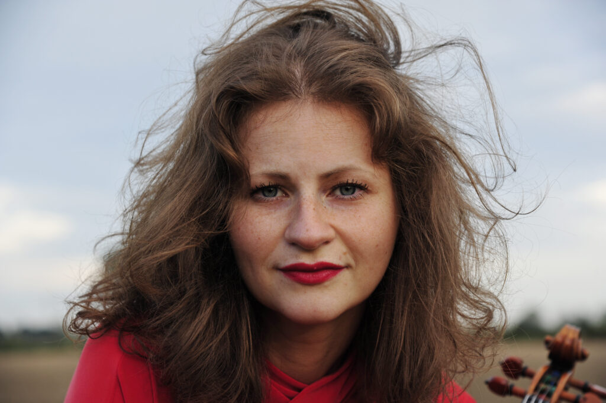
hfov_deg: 21.5
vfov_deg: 14.4
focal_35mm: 95
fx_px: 1598
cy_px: 202
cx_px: 303
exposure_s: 1/320
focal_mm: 95
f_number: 5.6
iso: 400
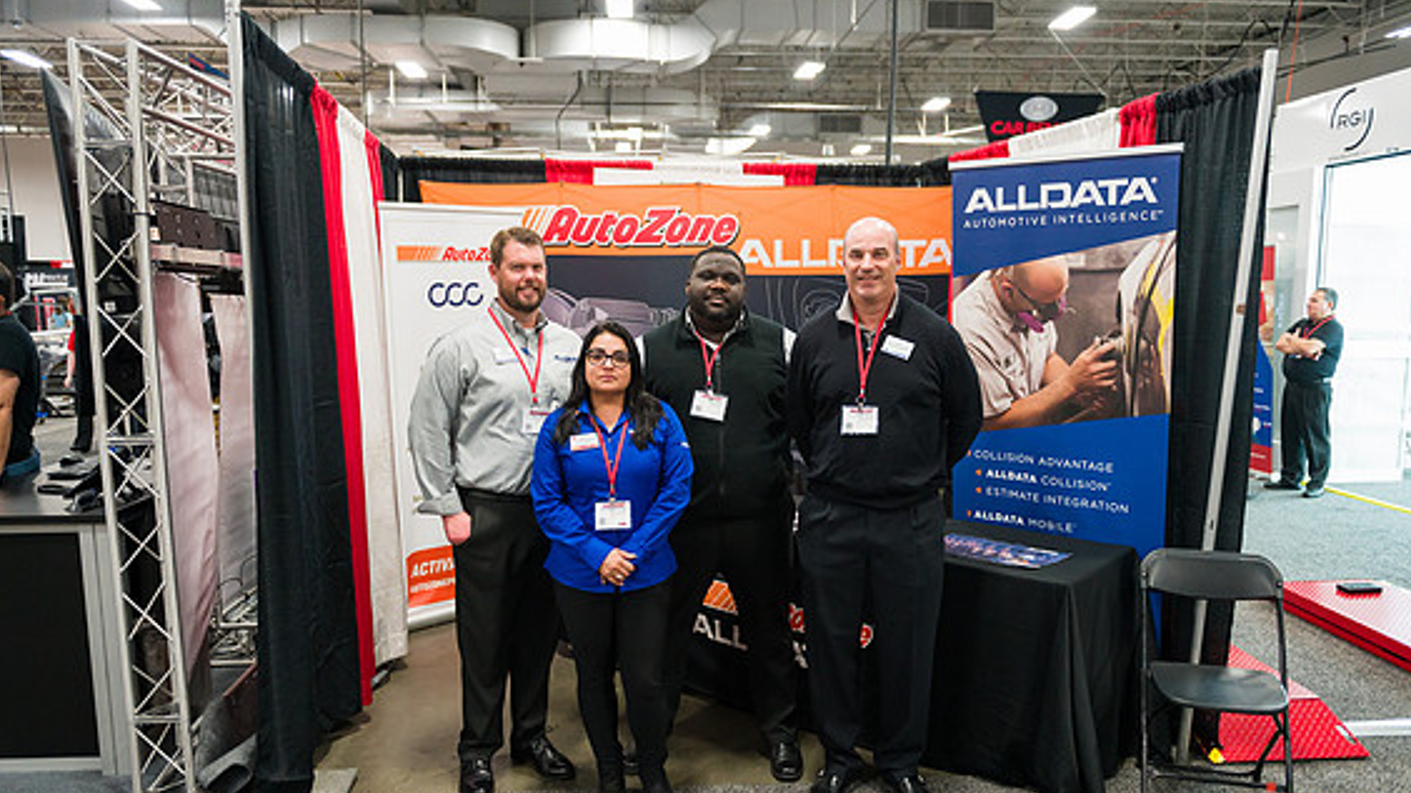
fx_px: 1047
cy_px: 430
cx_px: 718
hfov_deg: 67.9
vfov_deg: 41.4
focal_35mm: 28
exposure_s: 1/320
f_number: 3.2
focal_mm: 26
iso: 3200
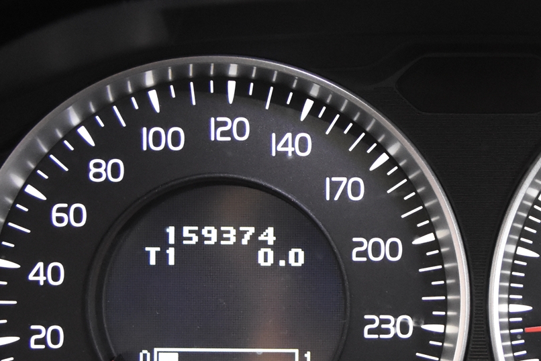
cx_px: 410
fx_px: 1503
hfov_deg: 20.2
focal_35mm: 100
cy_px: 244
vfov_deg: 13.7
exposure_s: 1/50
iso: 3600
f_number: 3.2
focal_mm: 28
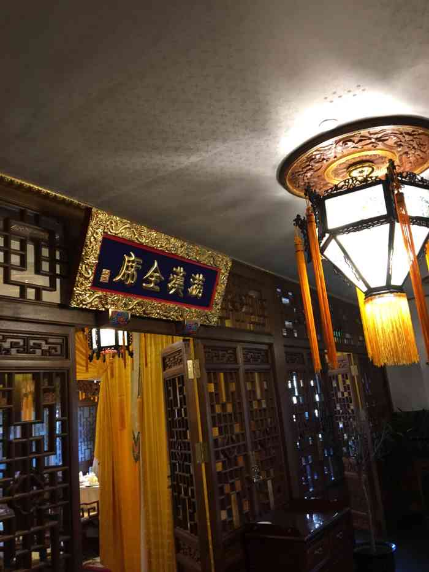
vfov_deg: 61.7
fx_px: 479
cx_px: 214
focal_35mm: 29
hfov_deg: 48.2
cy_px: 286
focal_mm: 4.15
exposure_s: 1/33
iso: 125
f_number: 2.2
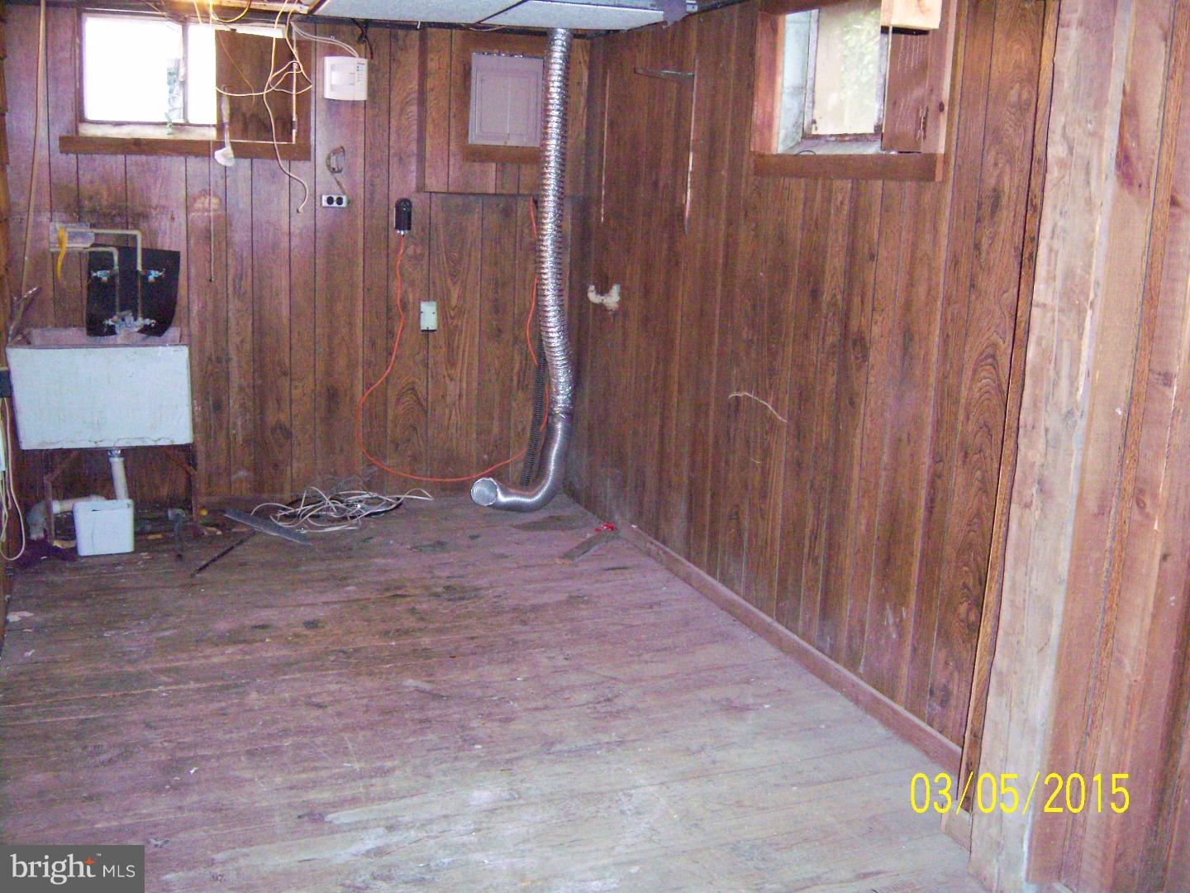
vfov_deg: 39.7
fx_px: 1238
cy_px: 446
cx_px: 595
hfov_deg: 51.4
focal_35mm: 36
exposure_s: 1/60
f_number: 2.8
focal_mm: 7.5
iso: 800
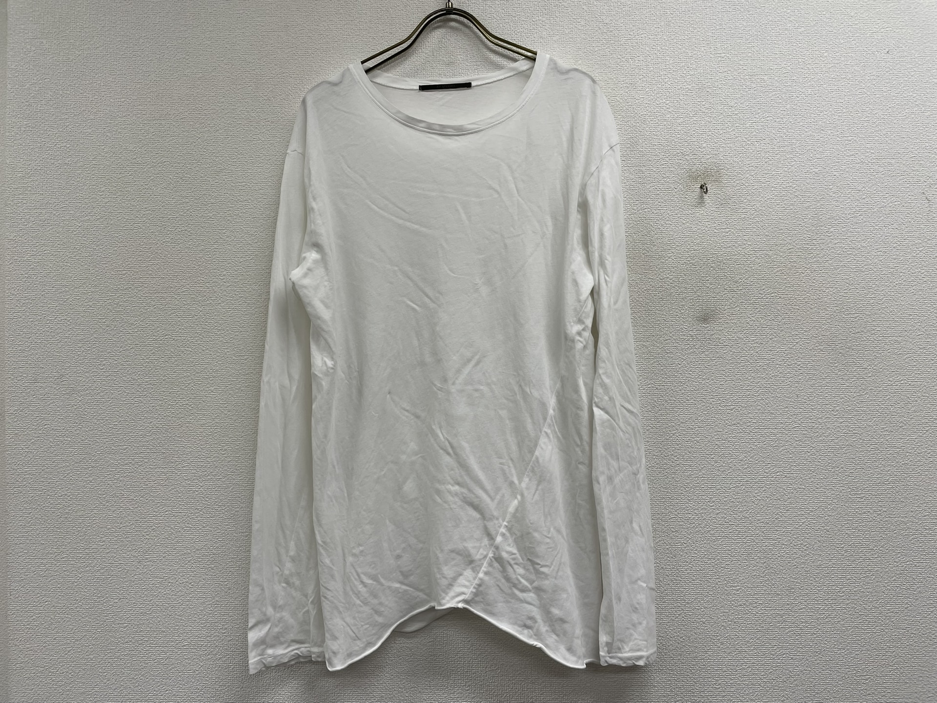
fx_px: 704
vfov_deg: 53.1
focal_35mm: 26
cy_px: 352
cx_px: 468
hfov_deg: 67.3
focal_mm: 4.2
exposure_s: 1/116
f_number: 1.6
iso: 40
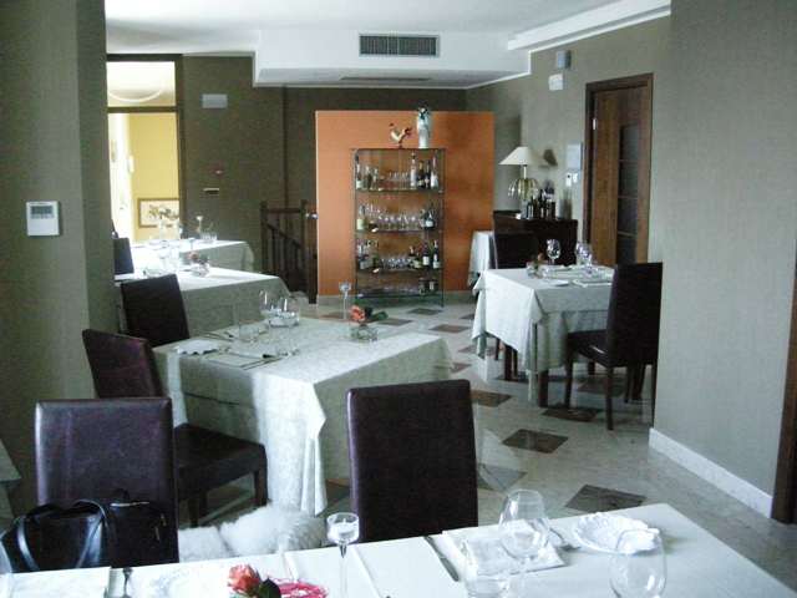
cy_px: 299
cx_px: 398
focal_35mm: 36
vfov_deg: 39.7
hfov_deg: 51.4
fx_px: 829
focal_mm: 7.5
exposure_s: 1/68.6
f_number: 2.7
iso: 1600
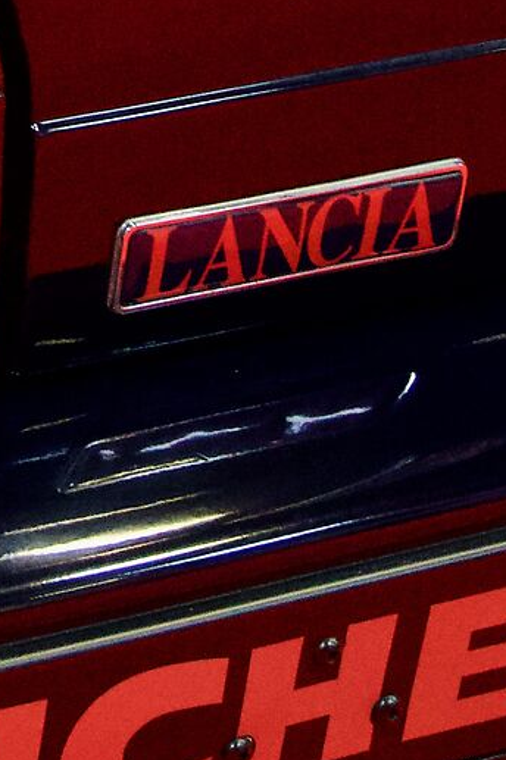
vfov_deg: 13.1
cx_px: -630
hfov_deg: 8.7
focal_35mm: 146
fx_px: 3089
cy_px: -432
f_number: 4
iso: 3200
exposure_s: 1/160
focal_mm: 21
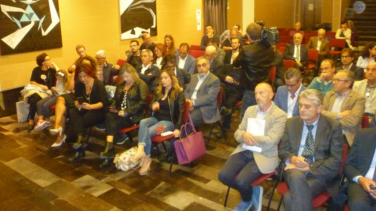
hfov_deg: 58.0
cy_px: 80
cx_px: 198
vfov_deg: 34.5
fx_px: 339
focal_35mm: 34
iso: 1000
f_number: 3.3
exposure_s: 1/30
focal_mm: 5.2
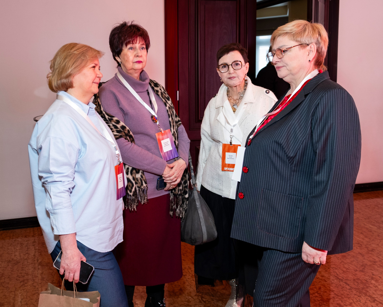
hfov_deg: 48.8
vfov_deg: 40.0
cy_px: 121
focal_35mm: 37
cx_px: 150
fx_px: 419
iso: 1000
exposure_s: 1/125
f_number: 3.2
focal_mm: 18
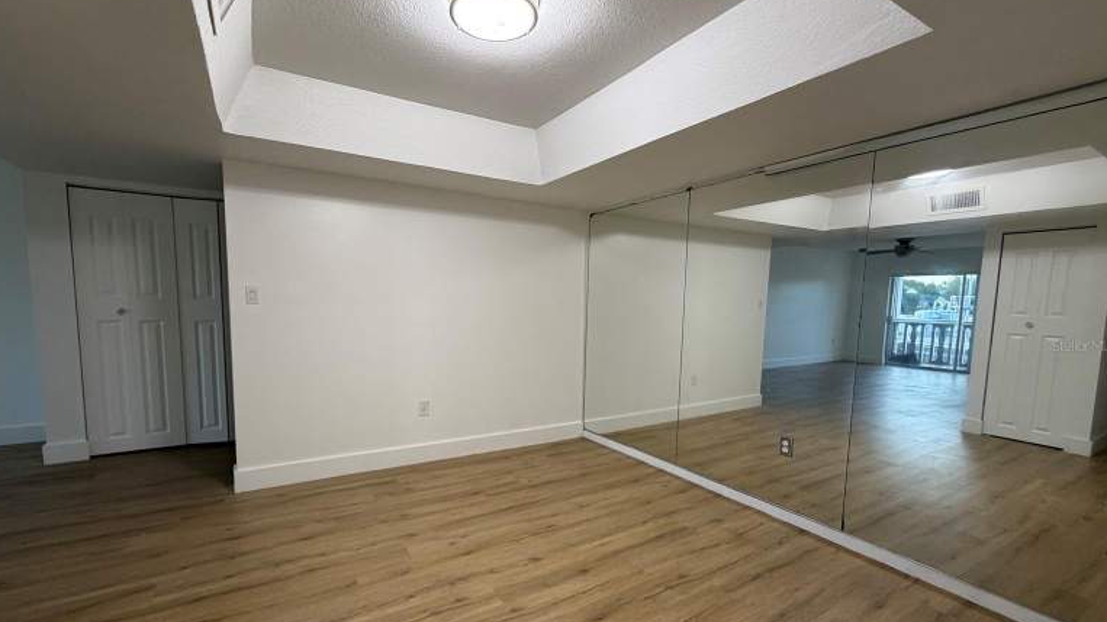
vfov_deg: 66.9
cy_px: 345
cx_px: 540
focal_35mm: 16
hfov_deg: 99.4
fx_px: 470
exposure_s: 1/60
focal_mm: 2.22
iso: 160
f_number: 2.2
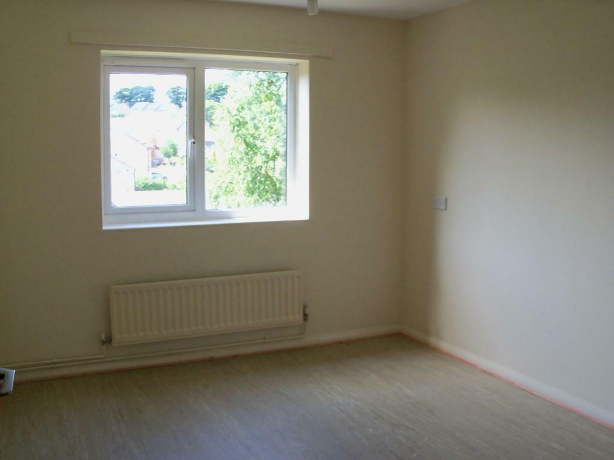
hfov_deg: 52.6
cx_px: 307
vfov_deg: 40.7
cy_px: 230
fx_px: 621
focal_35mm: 35
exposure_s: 1/30
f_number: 3
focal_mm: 6.3
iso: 80
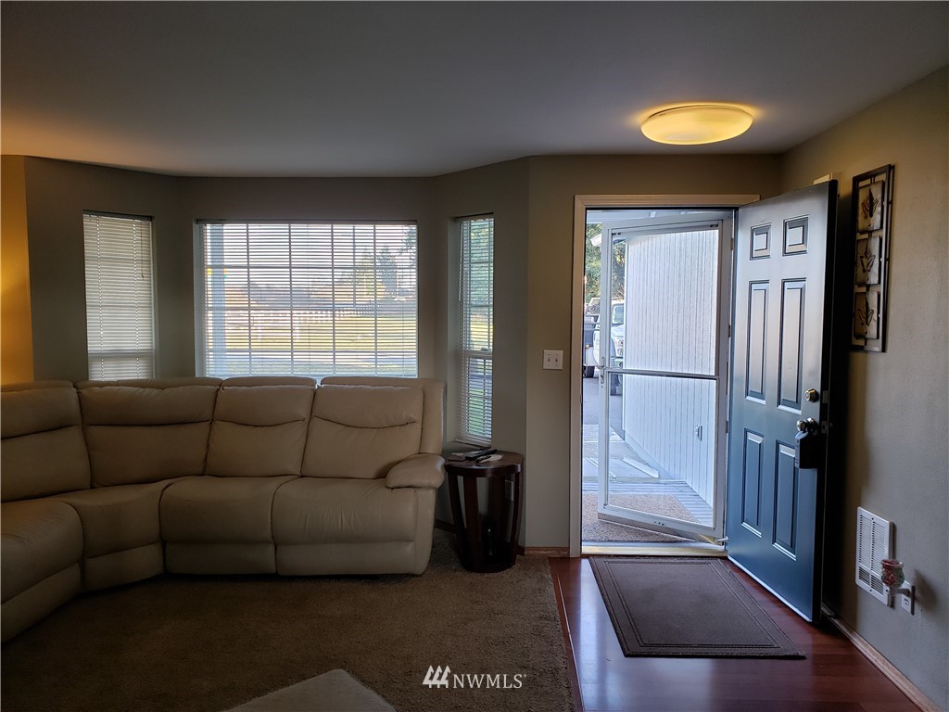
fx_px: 713
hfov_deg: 67.3
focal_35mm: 26
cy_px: 356
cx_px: 474
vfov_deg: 53.1
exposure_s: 1/60
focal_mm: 4.3
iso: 80
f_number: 2.4
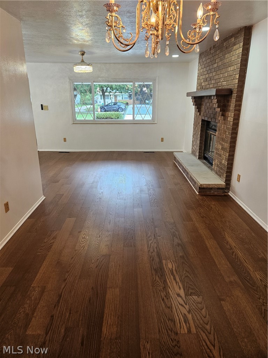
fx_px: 237
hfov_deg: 58.9
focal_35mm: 23
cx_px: 134
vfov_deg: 73.9
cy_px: 179
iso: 160
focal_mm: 5.4
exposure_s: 1/120
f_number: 1.8
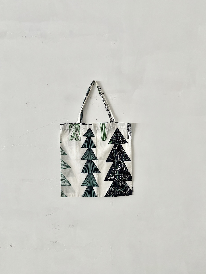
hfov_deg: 51.3
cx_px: 105
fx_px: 214
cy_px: 135
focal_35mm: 27
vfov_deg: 65.3
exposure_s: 1/60
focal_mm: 5.96
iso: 320
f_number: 1.6
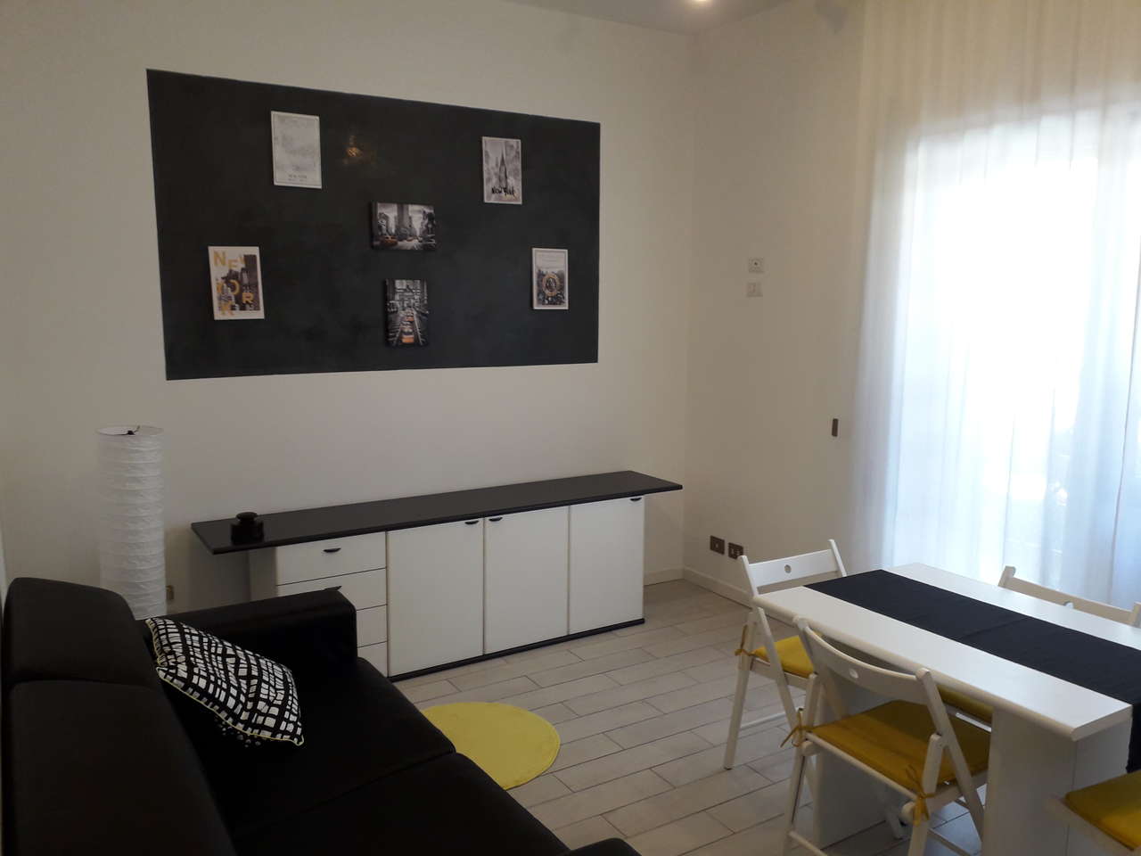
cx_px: 570
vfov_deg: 51.4
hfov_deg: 65.3
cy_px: 428
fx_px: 890
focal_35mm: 27
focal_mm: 3.6
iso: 80
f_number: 1.9
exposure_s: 1/50
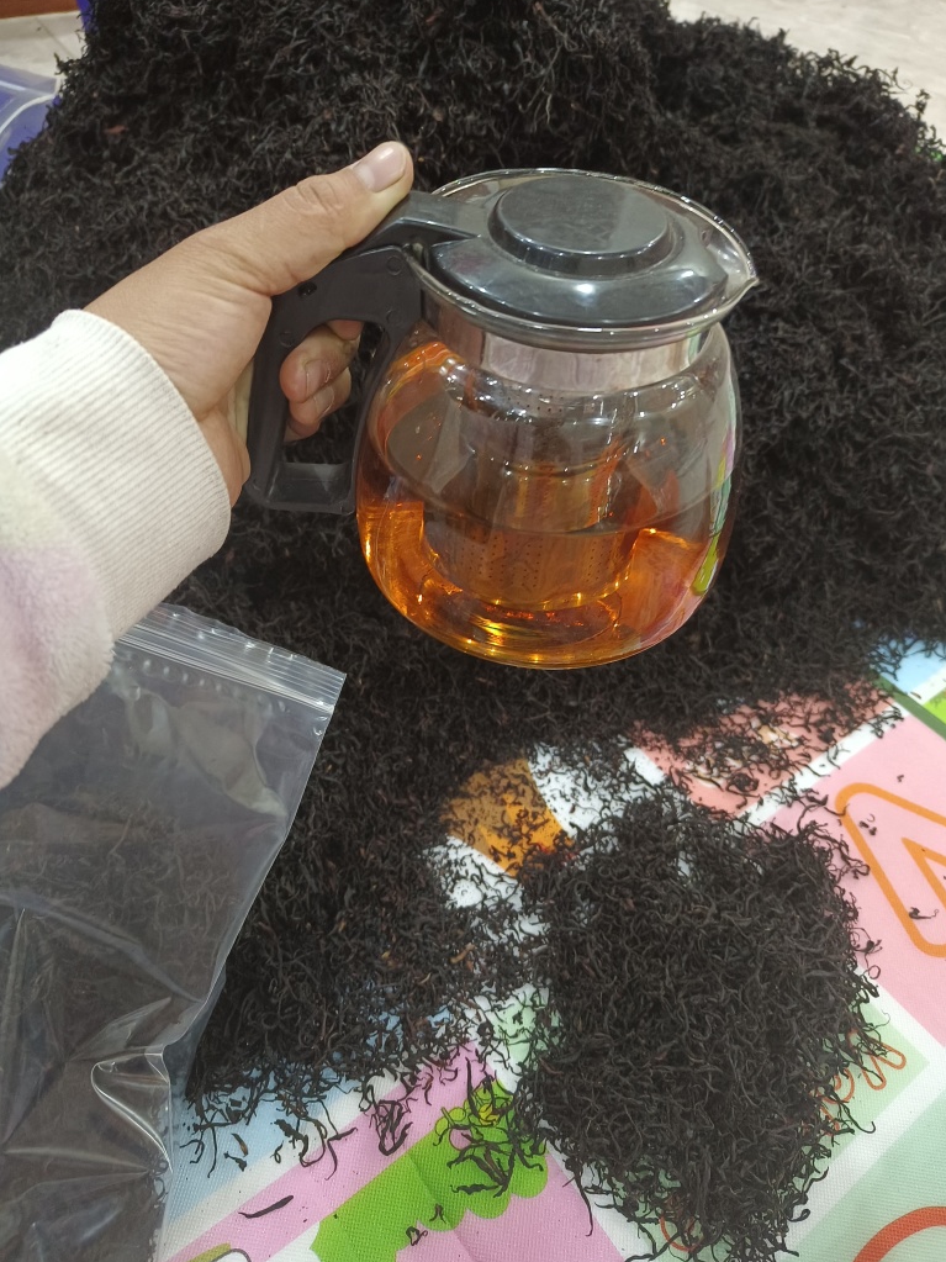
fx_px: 875
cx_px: 483
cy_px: 625
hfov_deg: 56.8
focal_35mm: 24
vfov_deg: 71.6
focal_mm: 5.59
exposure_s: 1/16.7
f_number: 1.88
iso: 3465
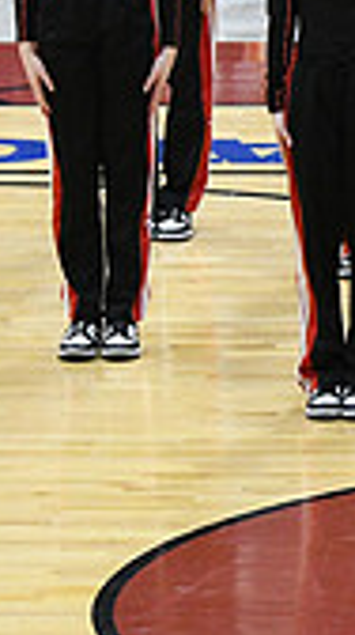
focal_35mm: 445
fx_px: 7477
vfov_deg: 4.9
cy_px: 229
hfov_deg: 2.7
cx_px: 974
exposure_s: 1/250
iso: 4000
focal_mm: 82
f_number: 4
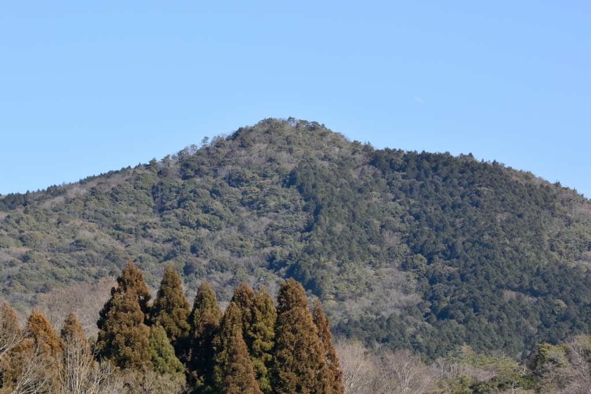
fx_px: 3103
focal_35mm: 189
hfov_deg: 10.9
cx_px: 296
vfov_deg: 7.3
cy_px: 197
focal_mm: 70
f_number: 8
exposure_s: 1/500
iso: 400
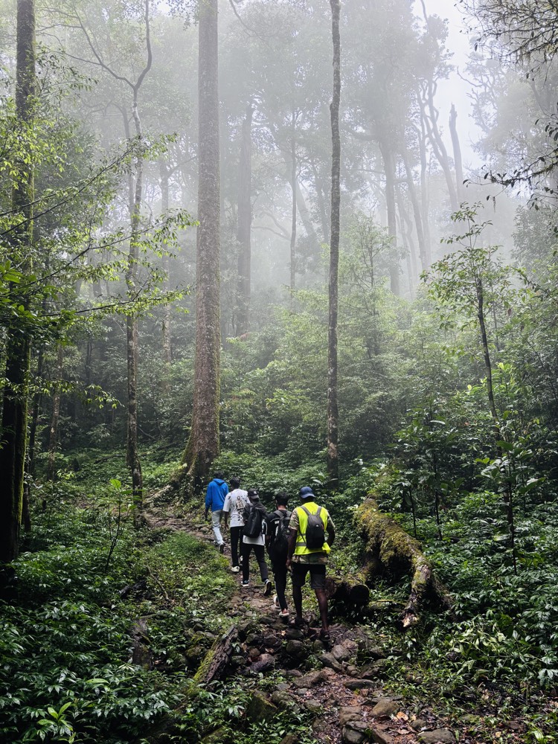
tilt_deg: +11.0
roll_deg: -2.6
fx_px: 559
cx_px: 279
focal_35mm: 26
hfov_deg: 53.1
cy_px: 372
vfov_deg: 67.3
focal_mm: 5.96
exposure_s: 1/121
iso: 40
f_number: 1.6
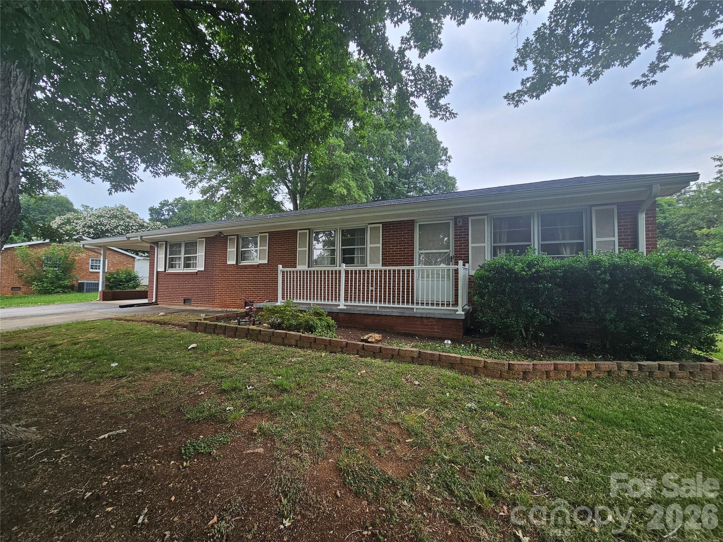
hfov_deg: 106.2
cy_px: 271
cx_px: 362
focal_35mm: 13
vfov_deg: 89.9
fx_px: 272
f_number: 2.2
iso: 50
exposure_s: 1/320
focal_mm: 2.2
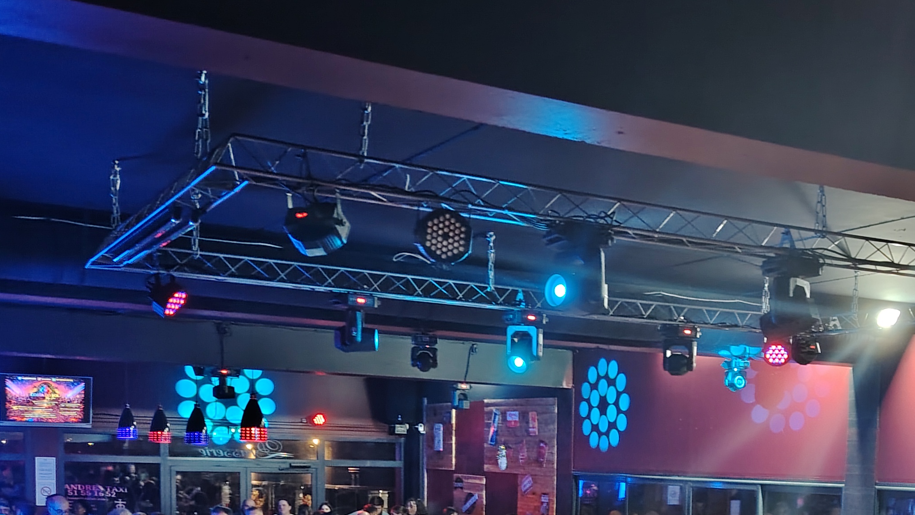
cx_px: 626
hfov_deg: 40.0
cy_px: 562
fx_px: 1237
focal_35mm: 51
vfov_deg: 22.2
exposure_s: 1/25
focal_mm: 5.25
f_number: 1.75
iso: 2150
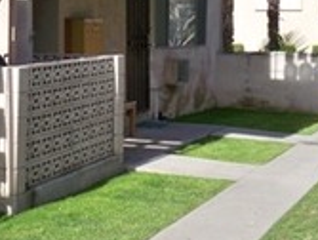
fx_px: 985
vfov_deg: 13.9
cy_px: 101
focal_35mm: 107
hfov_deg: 18.3
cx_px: 99
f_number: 4.7
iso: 64
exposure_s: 1/320
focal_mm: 6.3
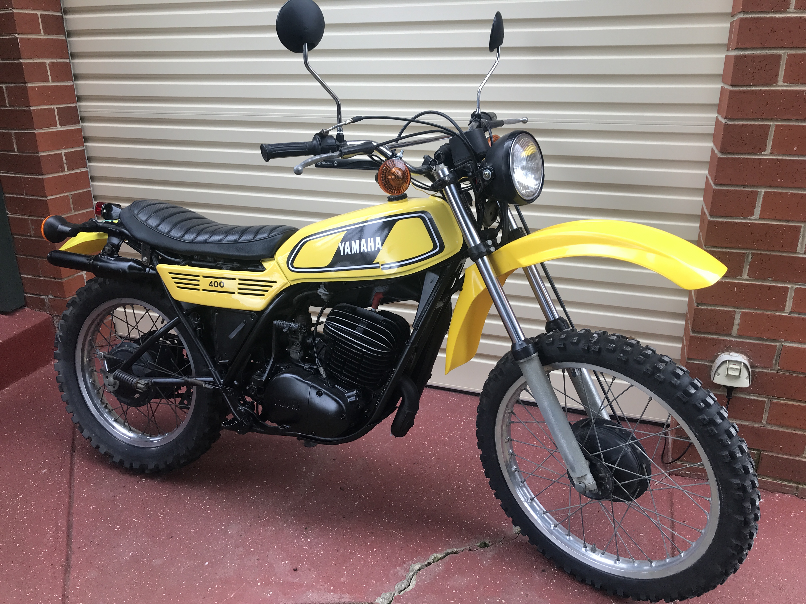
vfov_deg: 49.7
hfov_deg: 63.4
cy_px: 302
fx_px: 652
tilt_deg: -19.0
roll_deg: +0.2
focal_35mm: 28
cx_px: 403
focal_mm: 3.99
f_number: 1.8
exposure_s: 1/100
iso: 25
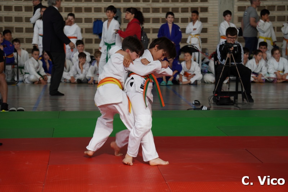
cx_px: 144
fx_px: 960
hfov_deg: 17.1
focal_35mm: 120
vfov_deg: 11.4
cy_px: 96
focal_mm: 80
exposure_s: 1/160
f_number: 5
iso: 200
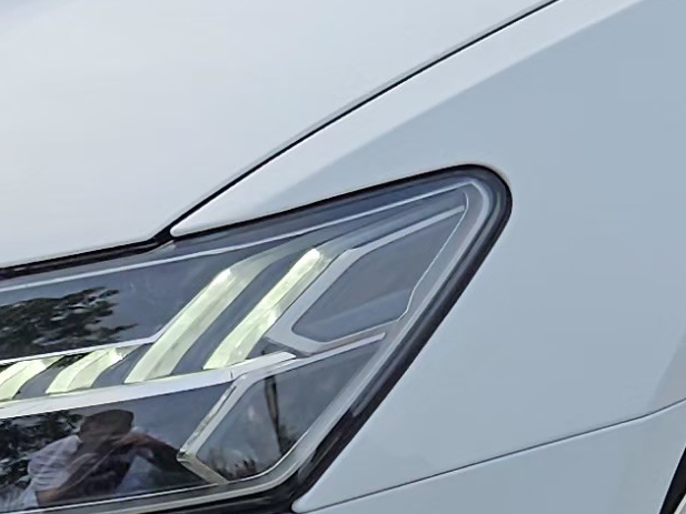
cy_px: 303
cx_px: 67
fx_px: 2953
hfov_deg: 13.1
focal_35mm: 149
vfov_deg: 10.0
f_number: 1.8
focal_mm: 5.4
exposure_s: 1/2500
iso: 25
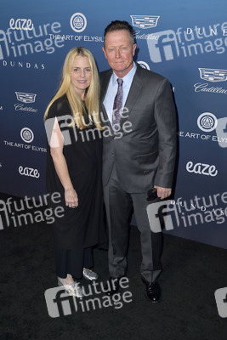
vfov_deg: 54.4
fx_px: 331
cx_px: 114
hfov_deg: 37.9
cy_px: 170
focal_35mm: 35
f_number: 5.6
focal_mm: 35
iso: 250
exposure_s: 1/250
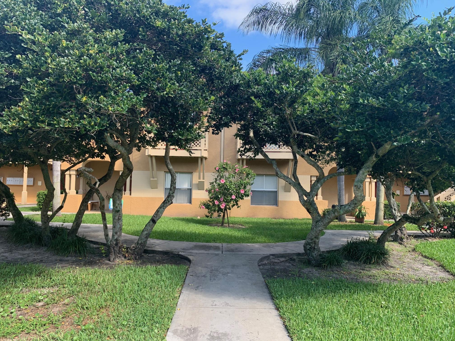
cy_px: 170
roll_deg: -1.7
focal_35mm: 26
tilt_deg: +3.2
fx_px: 342
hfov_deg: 67.3
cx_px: 228
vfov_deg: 53.1
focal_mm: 4.25
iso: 25
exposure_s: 1/287
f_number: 1.8
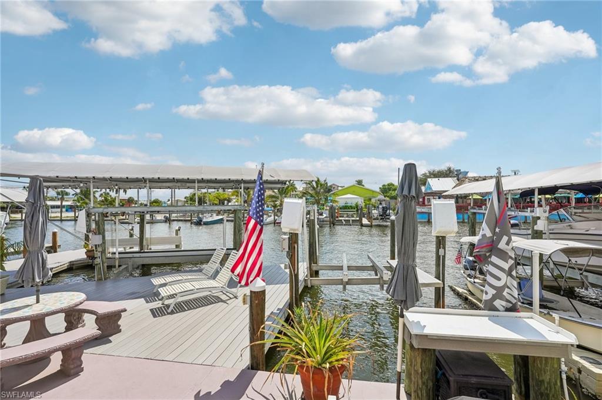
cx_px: 301
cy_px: 200
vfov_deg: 73.7
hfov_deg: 96.8
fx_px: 267
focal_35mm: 16
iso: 400
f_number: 8
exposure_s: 1/2500
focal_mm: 16
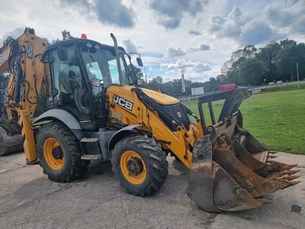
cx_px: 152
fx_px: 212
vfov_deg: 56.9
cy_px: 114
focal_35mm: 24
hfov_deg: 71.6
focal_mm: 6.7
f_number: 1.8
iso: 50
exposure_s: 1/1116
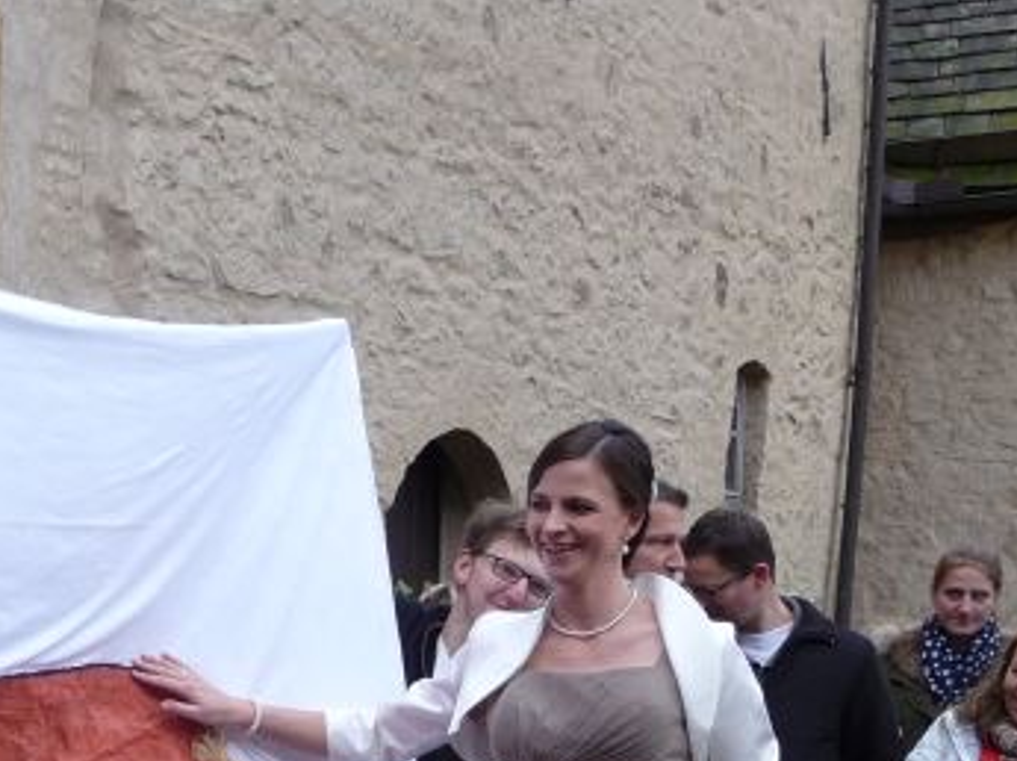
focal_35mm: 65
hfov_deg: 28.6
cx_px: 85
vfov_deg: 21.6
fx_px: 1908
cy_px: 785
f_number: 3.3
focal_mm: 4.7
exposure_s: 1/30
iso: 125
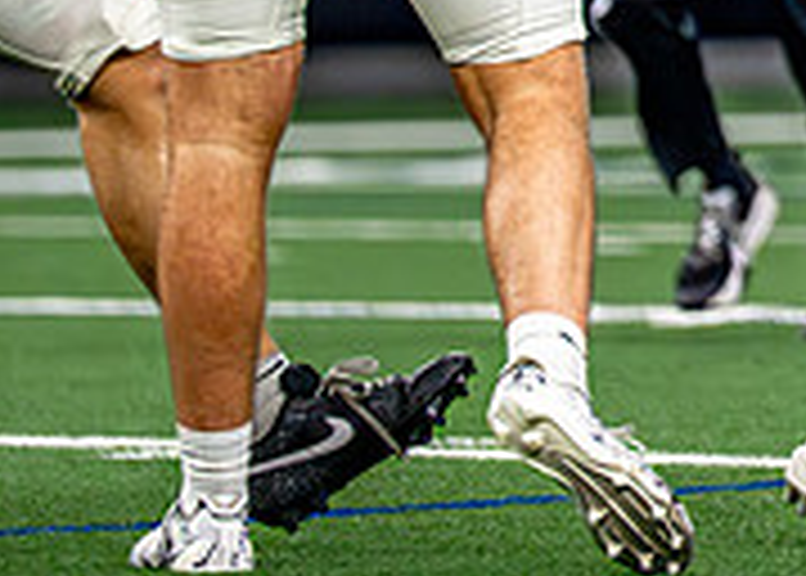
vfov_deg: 1.9
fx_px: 17770
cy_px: -442
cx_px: 1210
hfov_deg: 2.6
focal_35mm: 776
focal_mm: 178
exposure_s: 1/2000
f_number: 2.8
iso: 5000
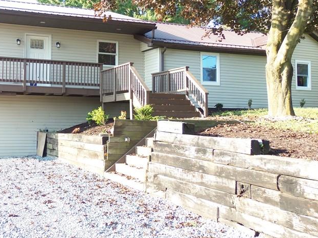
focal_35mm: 43
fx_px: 395
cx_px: 86
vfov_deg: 33.6
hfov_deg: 42.7
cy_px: 107
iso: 100
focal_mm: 4.7
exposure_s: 1/125
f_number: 3.2
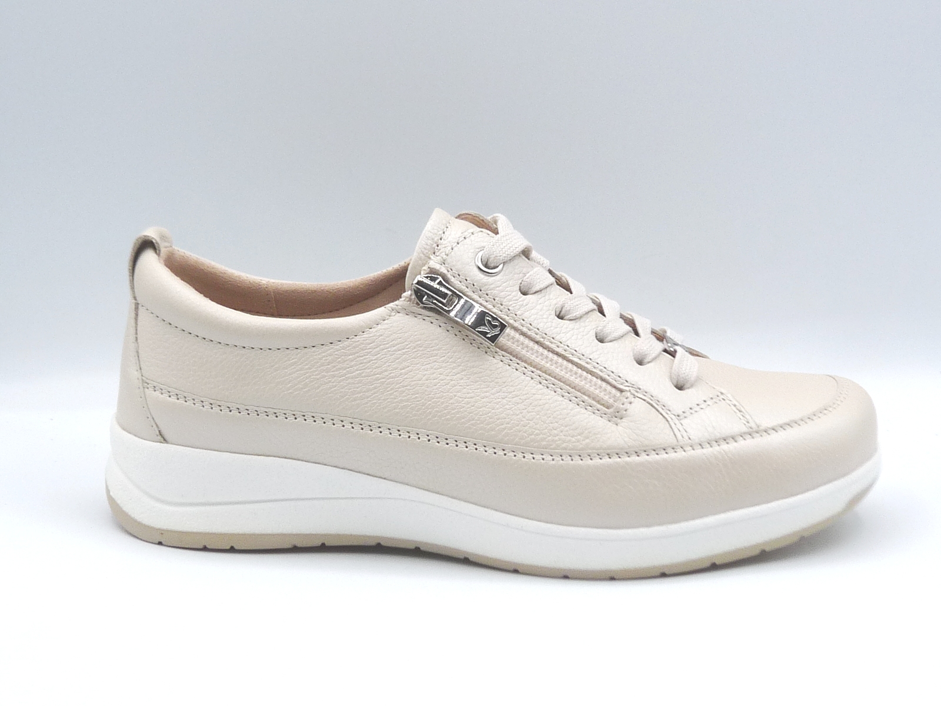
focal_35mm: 51
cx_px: 470
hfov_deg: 37.5
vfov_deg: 28.6
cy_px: 353
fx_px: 1386
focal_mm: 5.1
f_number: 5
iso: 100
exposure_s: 1/250
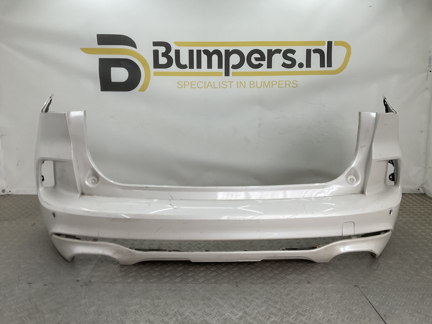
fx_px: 362
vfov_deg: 48.2
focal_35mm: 29
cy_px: 162
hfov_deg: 61.7
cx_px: 216
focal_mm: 3
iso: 16
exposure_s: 1/243
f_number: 1.8
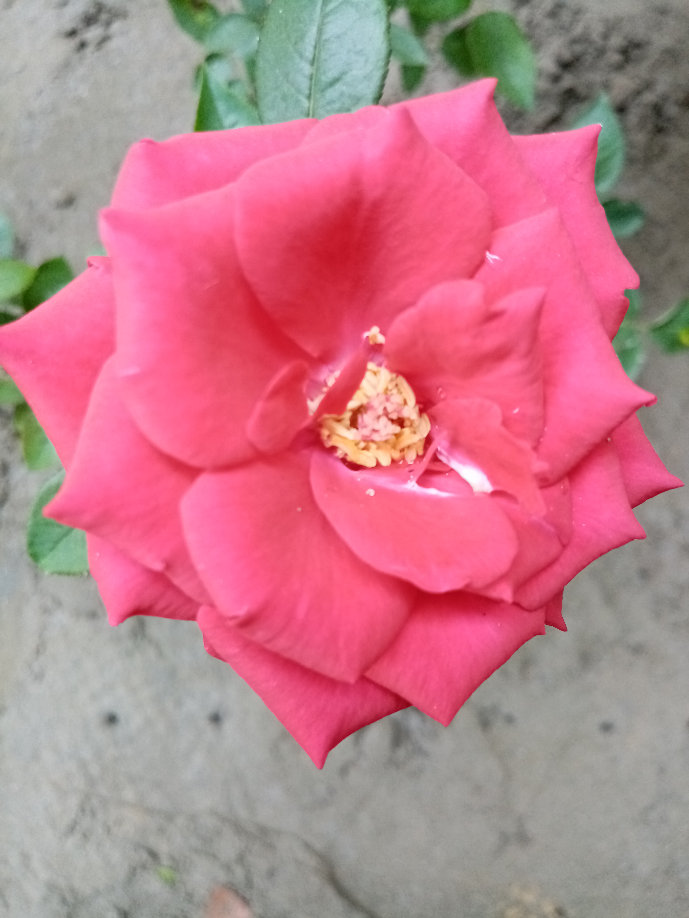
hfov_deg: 53.1
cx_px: 344
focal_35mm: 26
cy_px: 459
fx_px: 690
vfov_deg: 67.3
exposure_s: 1/33.3
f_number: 1.8
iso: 163
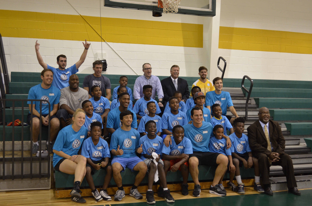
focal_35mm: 42
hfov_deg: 46.5
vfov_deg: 31.8
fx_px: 363
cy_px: 103
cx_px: 156
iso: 1600
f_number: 4.5
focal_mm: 28
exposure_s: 1/40
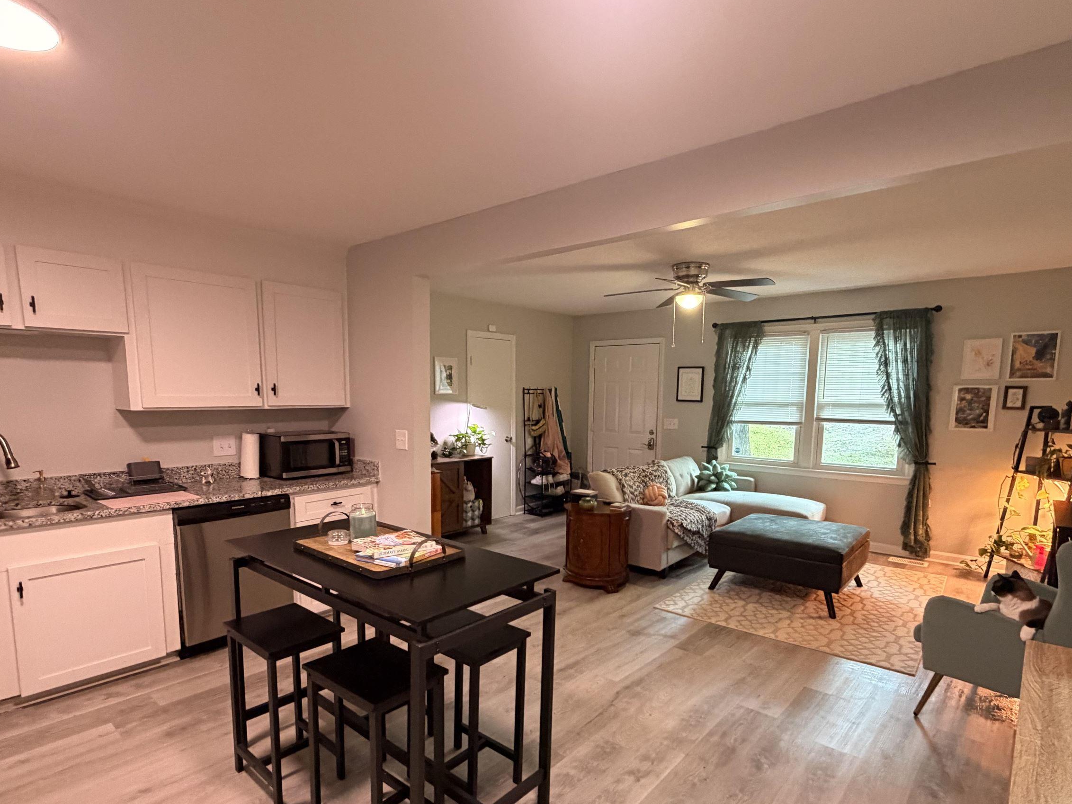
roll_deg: +0.4
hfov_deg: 84.7
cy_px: 470
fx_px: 588
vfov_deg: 68.2
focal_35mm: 19
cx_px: 546
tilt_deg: -6.6
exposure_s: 1/60
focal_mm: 2.22
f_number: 2.2
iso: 500
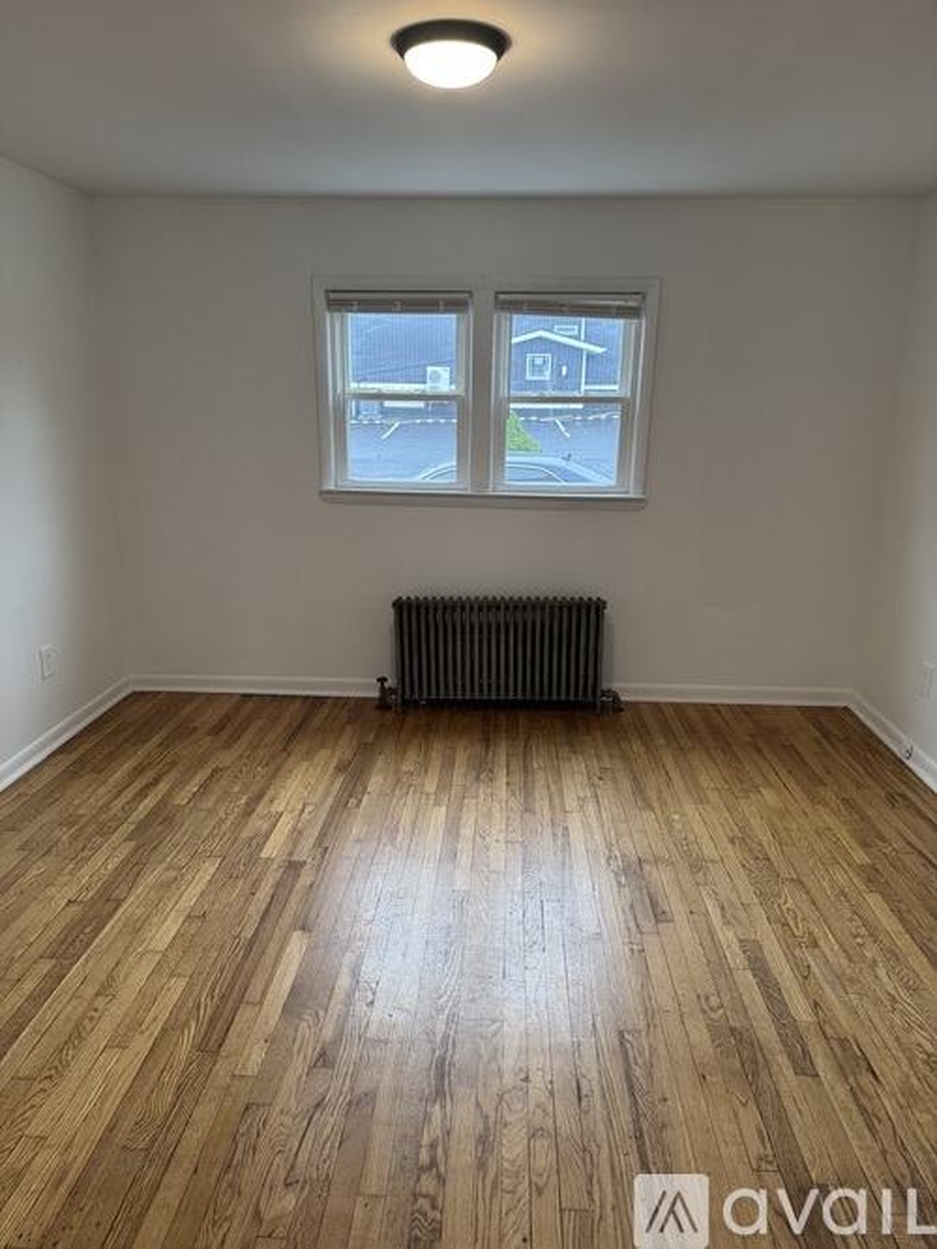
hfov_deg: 56.8
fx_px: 866
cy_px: 624
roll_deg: -0.7
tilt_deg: -15.4
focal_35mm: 24
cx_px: 468
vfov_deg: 71.6
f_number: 1.78
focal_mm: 6.76
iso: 160
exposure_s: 1/120
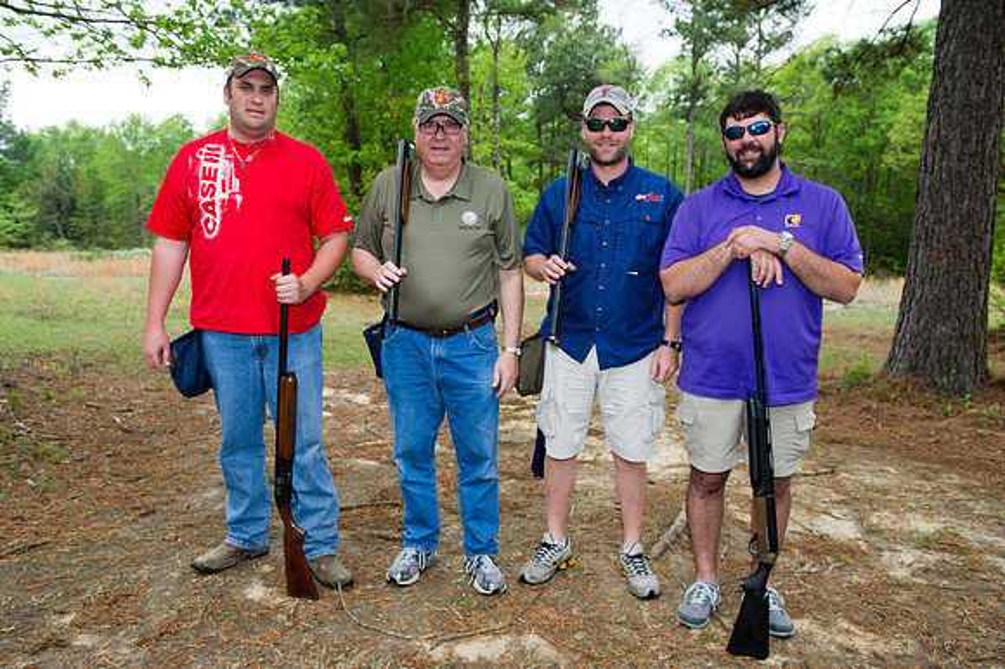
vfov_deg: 47.9
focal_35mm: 27
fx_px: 753
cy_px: 334
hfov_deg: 67.4
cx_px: 502
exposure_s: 1/200
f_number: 7.1
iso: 400
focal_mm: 27
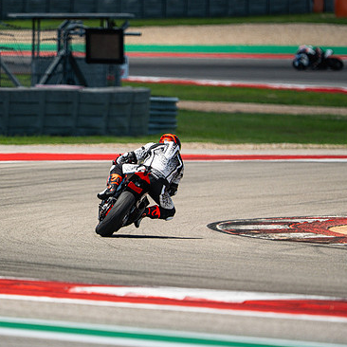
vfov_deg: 3.1
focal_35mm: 566
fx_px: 6419
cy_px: 172
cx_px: 162
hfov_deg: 3.1
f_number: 2.8
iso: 400
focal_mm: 280
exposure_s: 1/2500
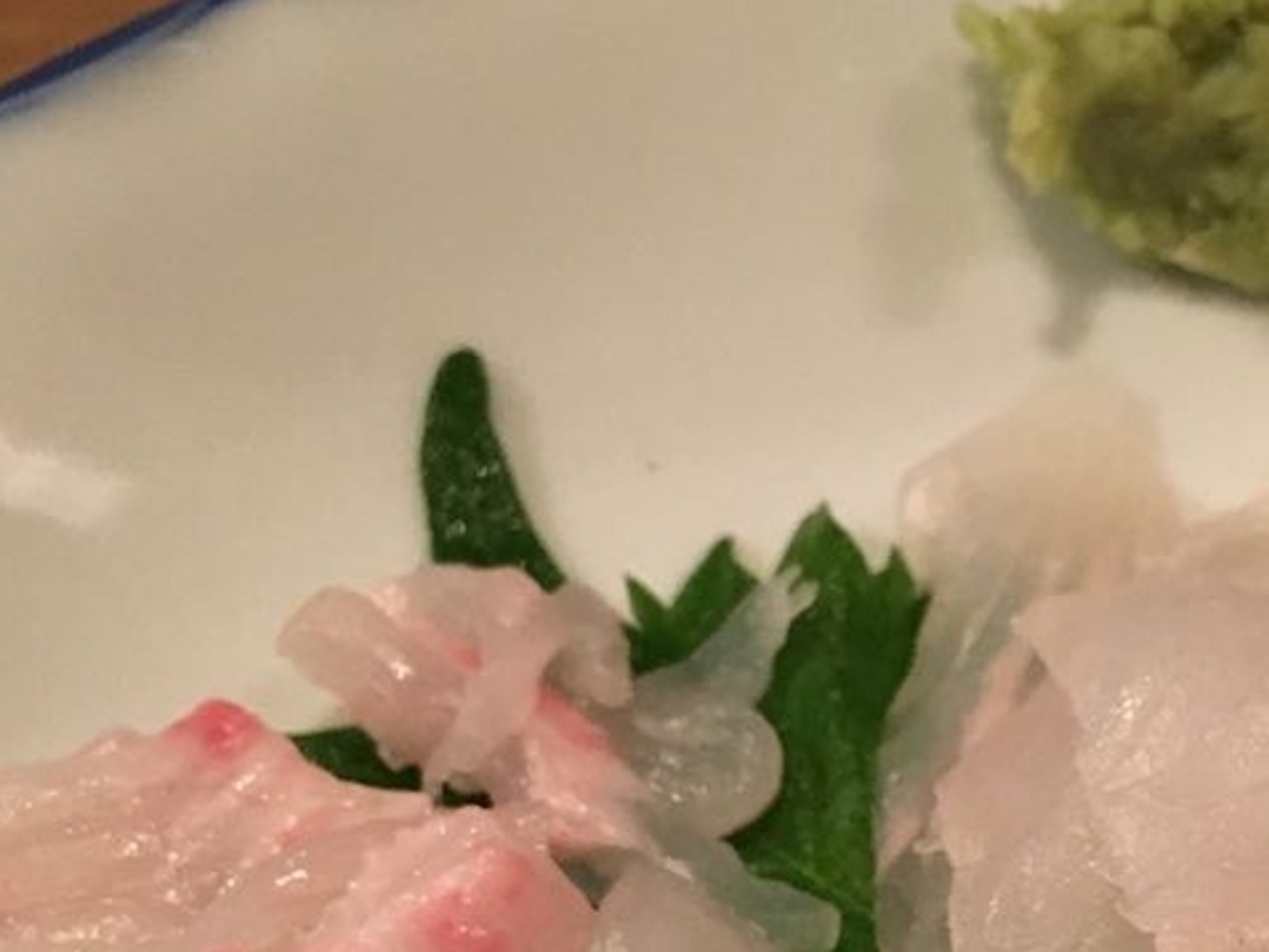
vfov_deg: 19.7
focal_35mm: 73
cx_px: 1149
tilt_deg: -46.8
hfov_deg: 25.8
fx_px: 2677
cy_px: 915
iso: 200
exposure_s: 1/15
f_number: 2.2
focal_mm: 4.15
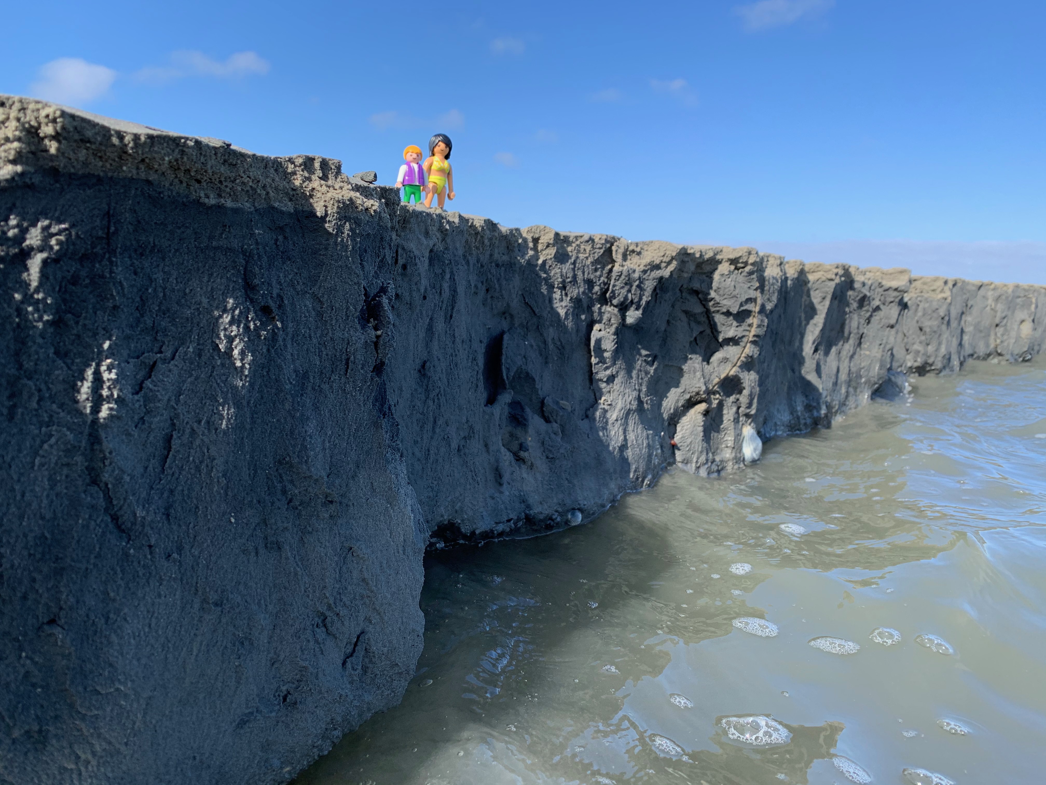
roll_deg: -1.1
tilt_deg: -6.8
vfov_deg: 53.1
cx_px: 523
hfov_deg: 67.3
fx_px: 786
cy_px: 392
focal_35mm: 26
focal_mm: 4.25
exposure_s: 1/1266
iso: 25
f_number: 1.8
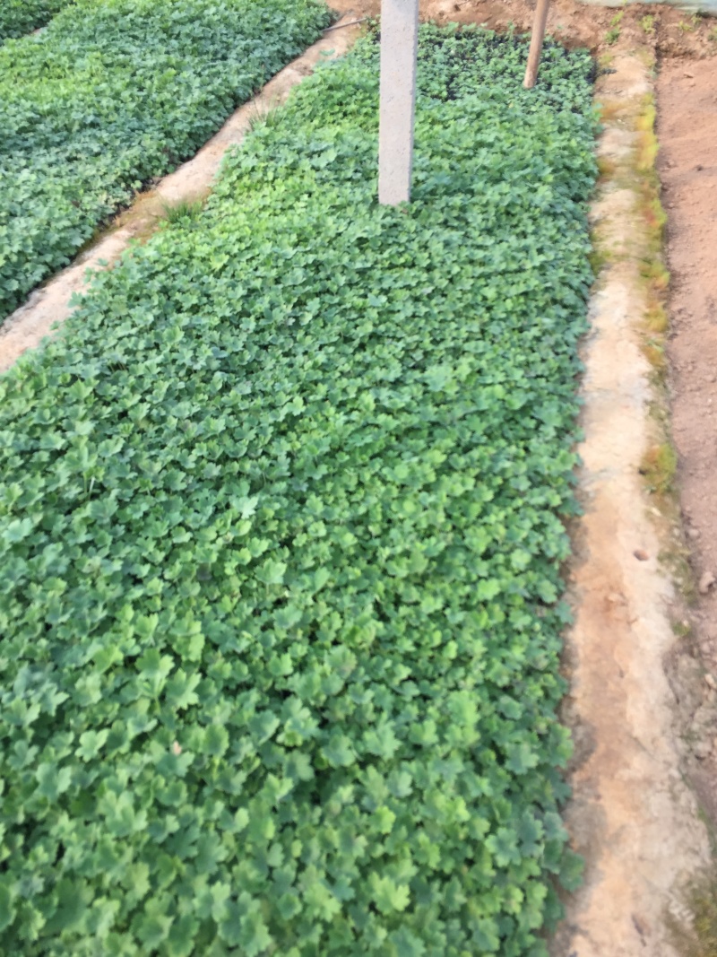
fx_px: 801
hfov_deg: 48.2
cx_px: 358
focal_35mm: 29
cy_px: 478
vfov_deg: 61.7
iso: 32
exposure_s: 1/494
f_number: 2.2
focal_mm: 4.15
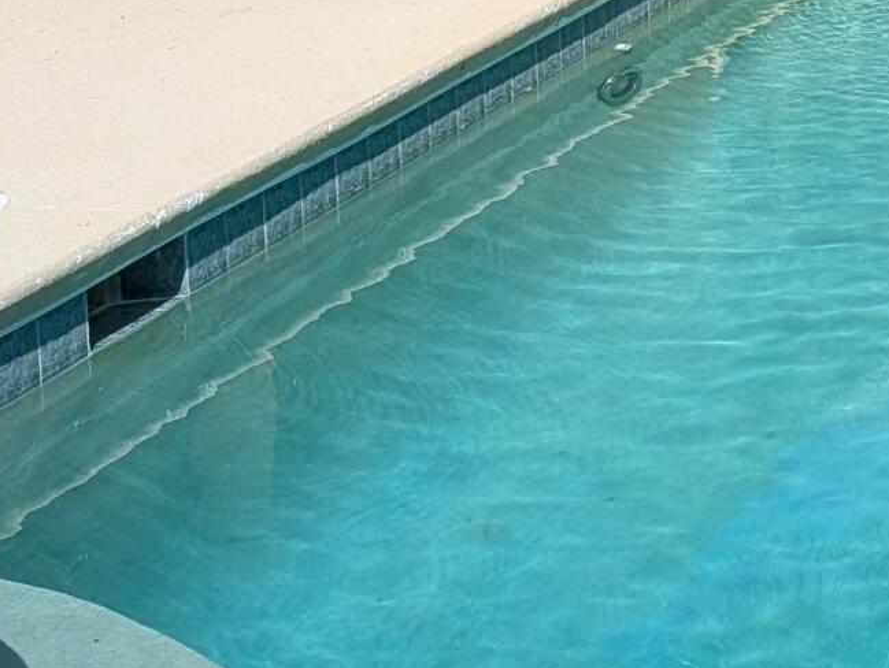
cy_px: -126
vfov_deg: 13.0
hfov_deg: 15.7
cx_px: 1474
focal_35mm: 111
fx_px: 2853
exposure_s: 1/1280
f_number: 1.68
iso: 21
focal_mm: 6.9
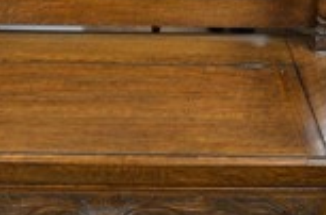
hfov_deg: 24.7
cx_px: 115
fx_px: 743
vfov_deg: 16.4
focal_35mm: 82
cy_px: 71
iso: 500
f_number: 3.8
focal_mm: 21
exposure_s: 1/15
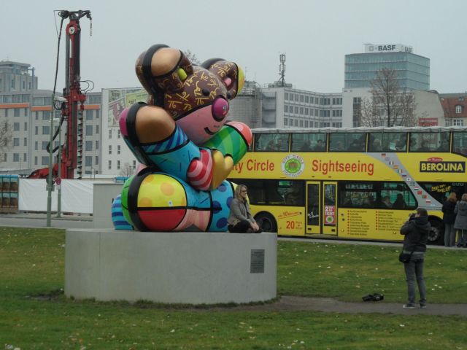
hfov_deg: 19.6
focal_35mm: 100
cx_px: 234
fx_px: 1349
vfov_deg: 14.8
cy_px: 175
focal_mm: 16.3
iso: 80
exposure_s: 1/180
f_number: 4.4
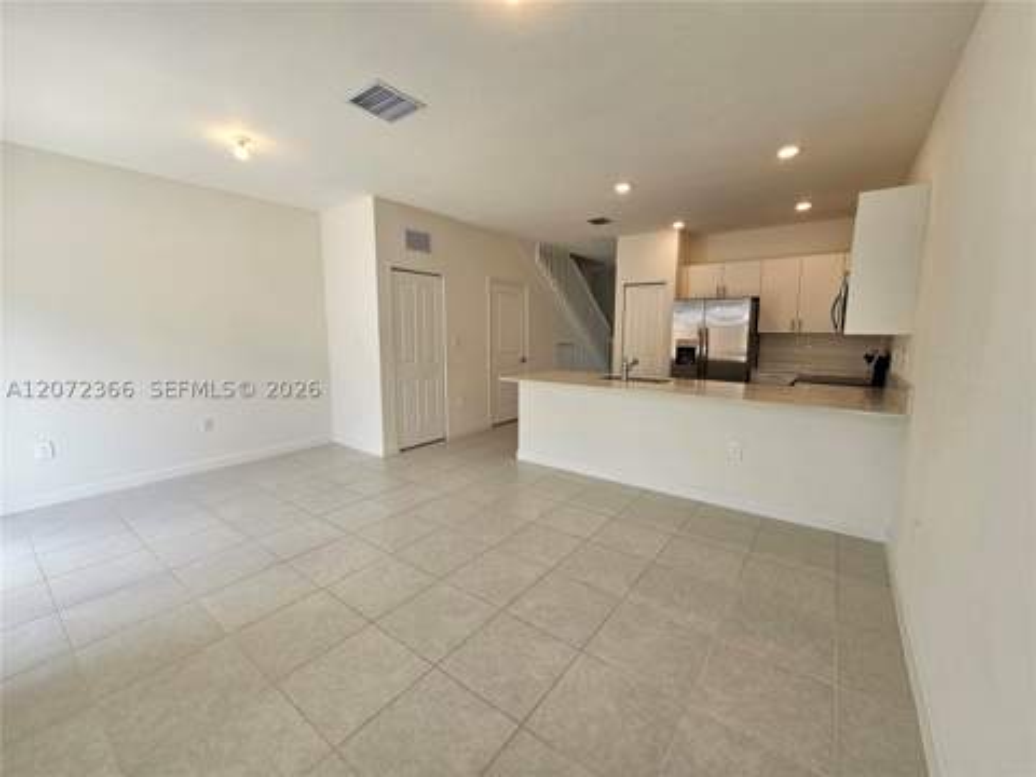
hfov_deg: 106.2
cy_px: 388
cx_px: 518
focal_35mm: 13
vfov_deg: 89.9
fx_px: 389
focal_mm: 2.2
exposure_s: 1/132
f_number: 2.2
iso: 50
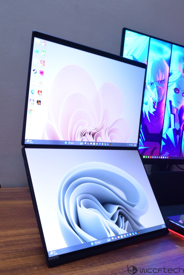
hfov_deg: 33.0
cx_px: 92
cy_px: 138
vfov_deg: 47.9
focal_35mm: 40
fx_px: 310
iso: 1600
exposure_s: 1/2.5
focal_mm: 27
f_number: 25
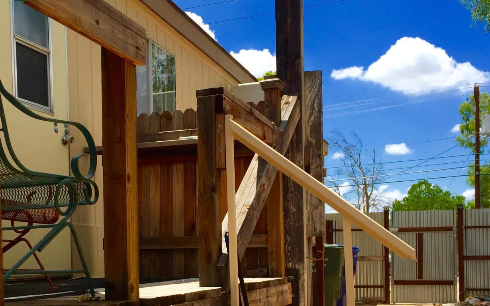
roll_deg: +1.6
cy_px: 276
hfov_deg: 40.2
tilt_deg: -1.5
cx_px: 206
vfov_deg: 25.0
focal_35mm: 50
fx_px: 668
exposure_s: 1/2083
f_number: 2.2
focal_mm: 4.15
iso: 32
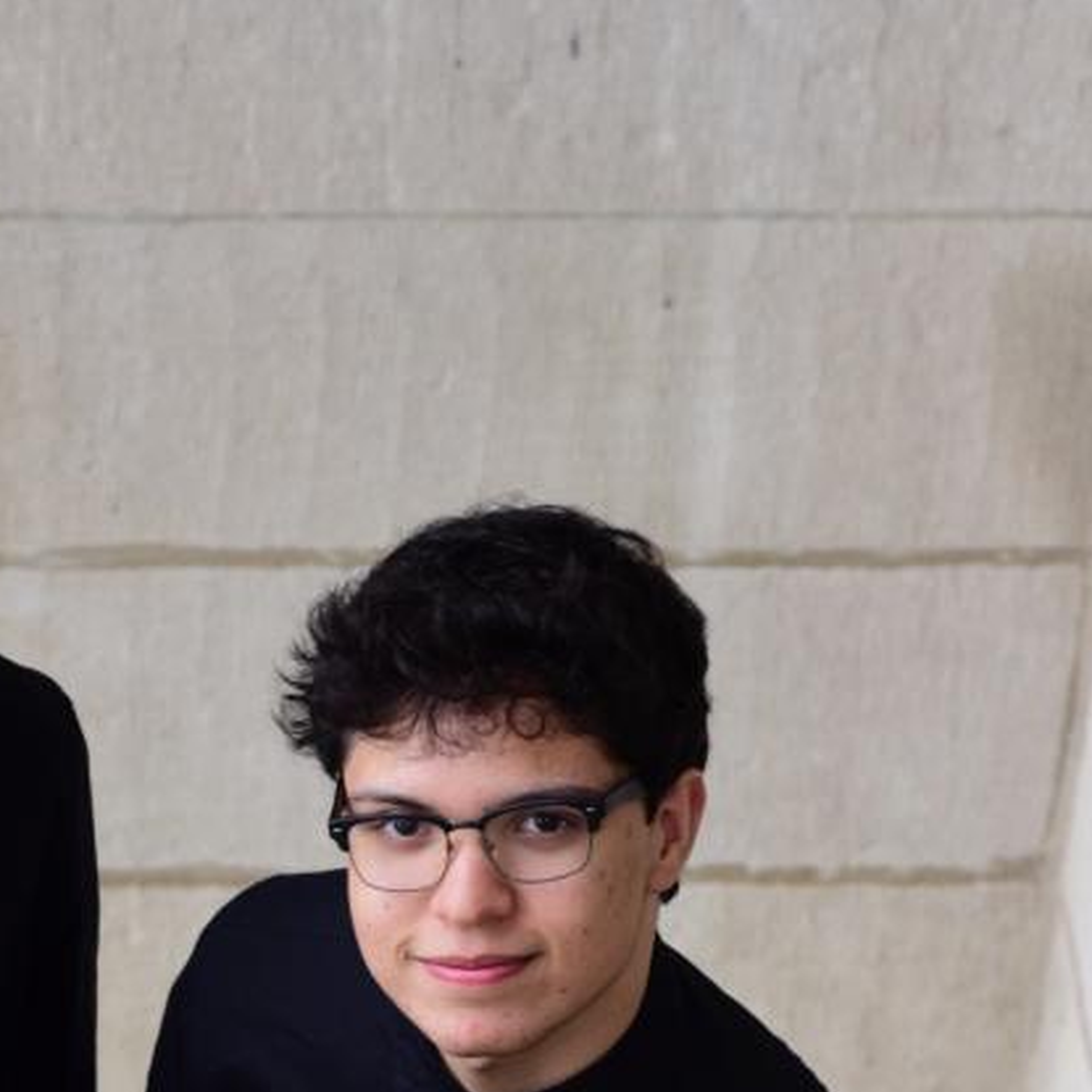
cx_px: 62
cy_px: 1471
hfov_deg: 8.3
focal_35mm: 209
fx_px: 7459
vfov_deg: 8.2
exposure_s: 1/125
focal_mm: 85
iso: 200
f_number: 7.1
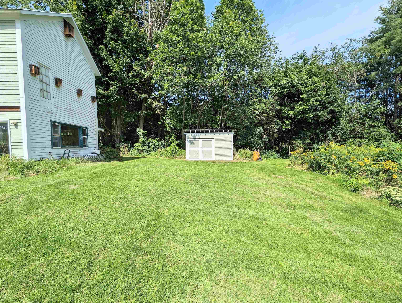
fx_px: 151
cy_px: 152
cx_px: 201
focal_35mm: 13
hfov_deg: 106.1
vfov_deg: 90.1
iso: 42
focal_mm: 1.95
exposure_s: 1/1976
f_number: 2.2
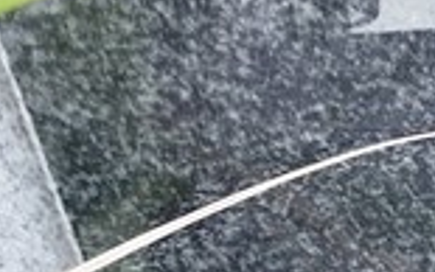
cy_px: 314
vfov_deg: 9.9
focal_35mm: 131
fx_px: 1554
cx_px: 853
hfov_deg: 13.7
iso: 160
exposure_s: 1/33
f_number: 1.7
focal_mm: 5.31
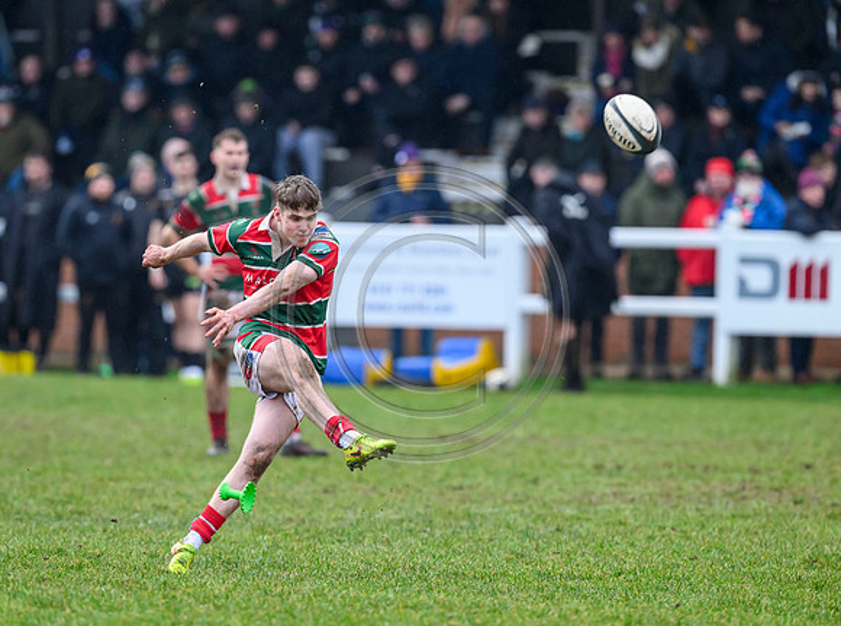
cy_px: 327
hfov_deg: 4.4
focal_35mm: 450
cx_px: 351
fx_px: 10899
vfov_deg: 3.3
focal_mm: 400
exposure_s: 1/2000
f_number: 4
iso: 3200
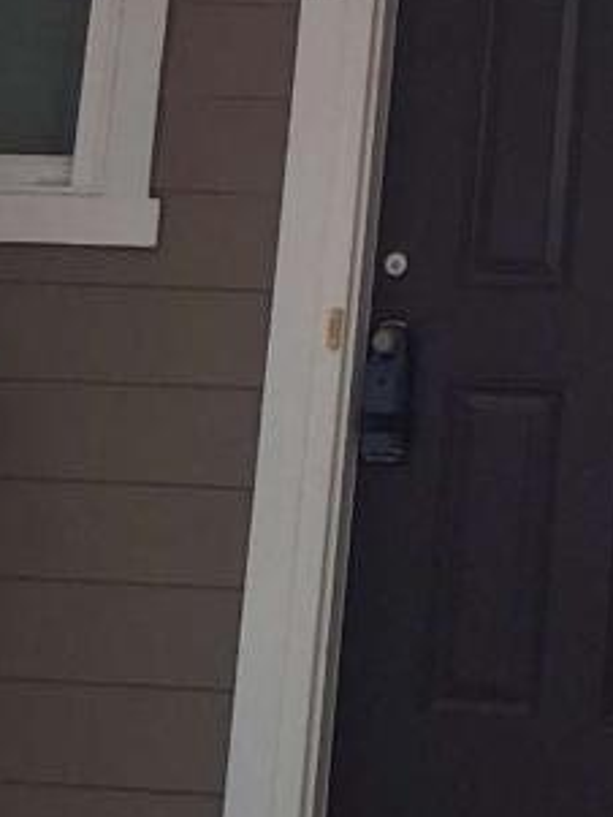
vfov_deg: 13.4
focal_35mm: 138
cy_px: -453
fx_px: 3256
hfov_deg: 10.2
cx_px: 1039
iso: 320
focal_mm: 3.98
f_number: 1.8
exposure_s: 1/100
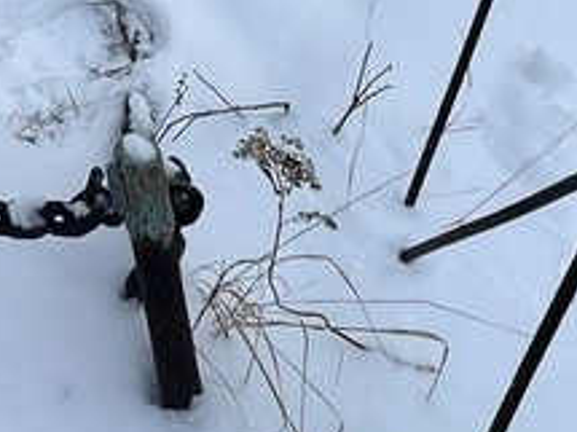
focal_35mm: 62
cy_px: -432
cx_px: -193
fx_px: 1033
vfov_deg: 17.2
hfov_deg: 26.1
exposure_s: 1/445
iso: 32
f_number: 1.8
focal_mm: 1.57
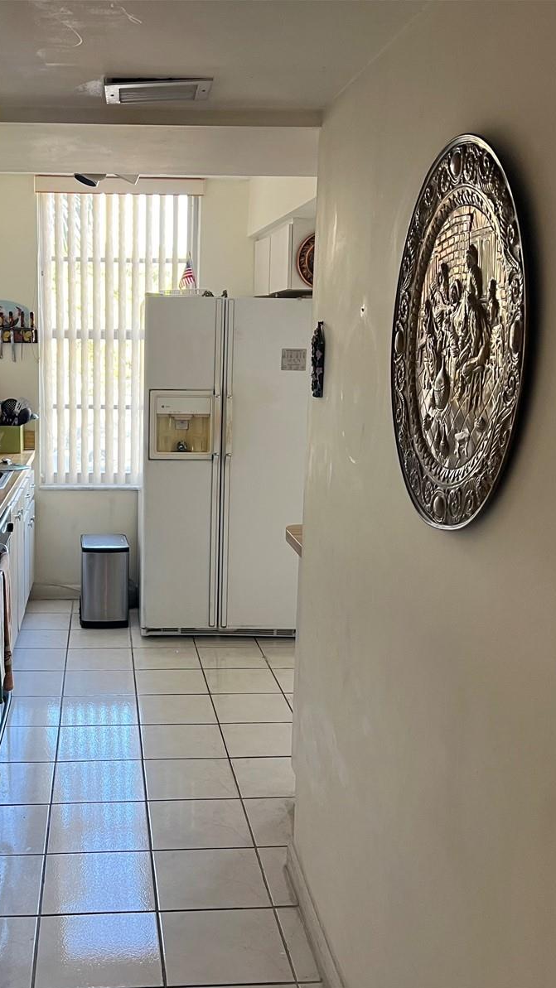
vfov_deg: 52.8
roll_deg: -0.9
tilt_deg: -9.9
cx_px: 140
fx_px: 996
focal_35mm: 38
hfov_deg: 30.7
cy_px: 496
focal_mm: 5.7
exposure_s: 1/60
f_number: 1.5
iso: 100
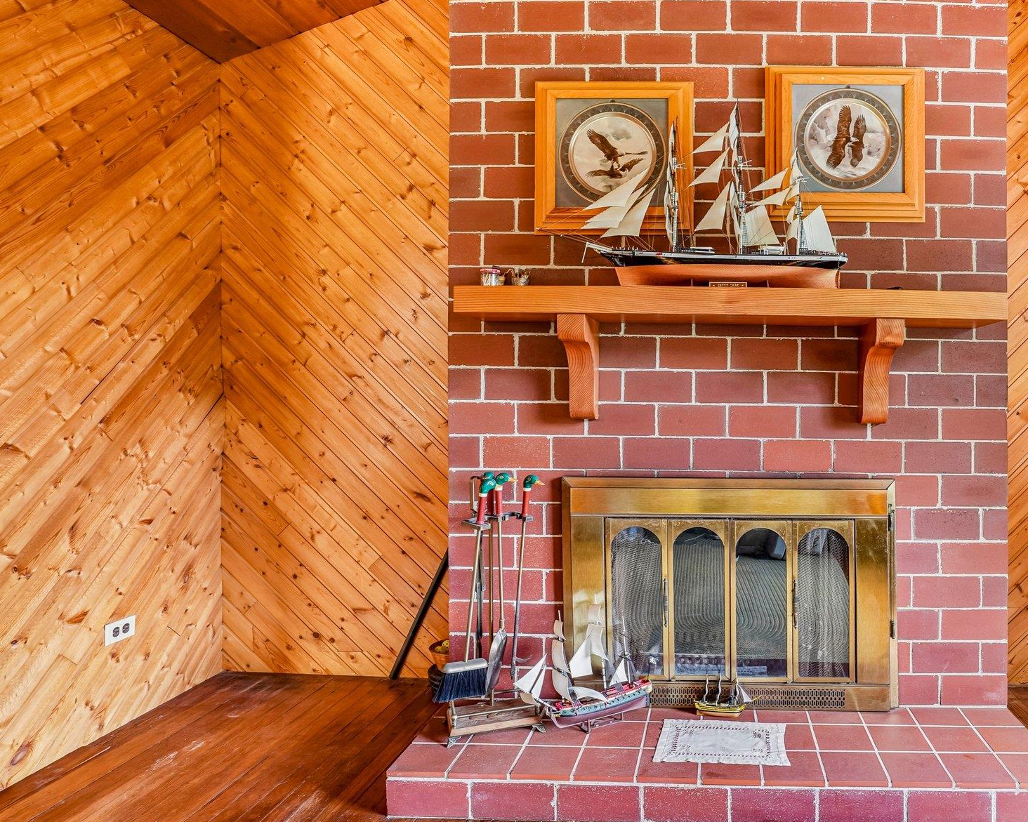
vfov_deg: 65.5
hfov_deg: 74.4
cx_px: 711
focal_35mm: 21
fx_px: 639
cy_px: 410
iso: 320
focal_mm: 16
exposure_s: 1/15
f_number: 8
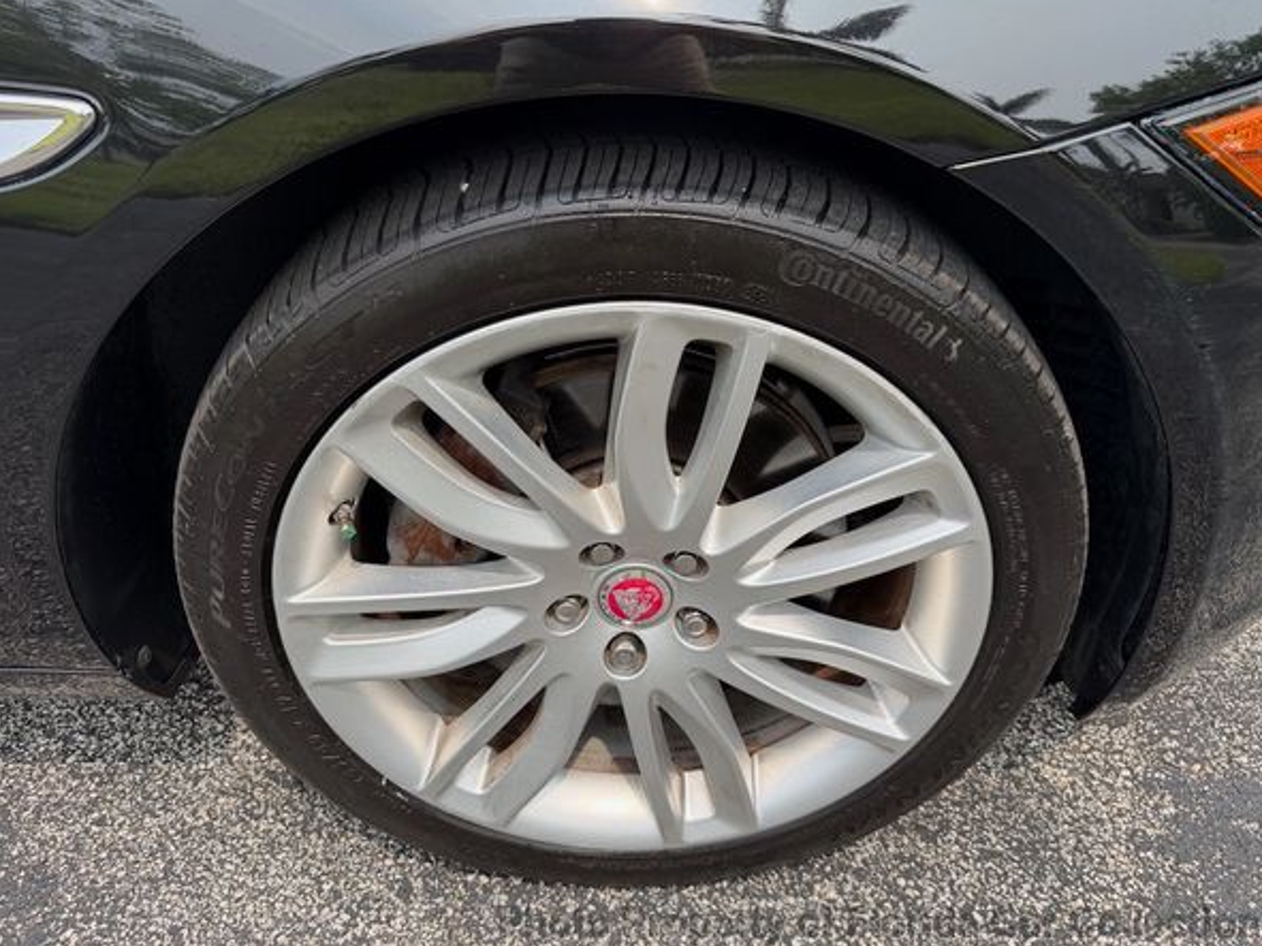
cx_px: 647
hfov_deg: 67.3
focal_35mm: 26
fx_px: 948
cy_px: 457
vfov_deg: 53.0
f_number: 1.78
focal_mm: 6.76
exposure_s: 1/1437
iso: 80
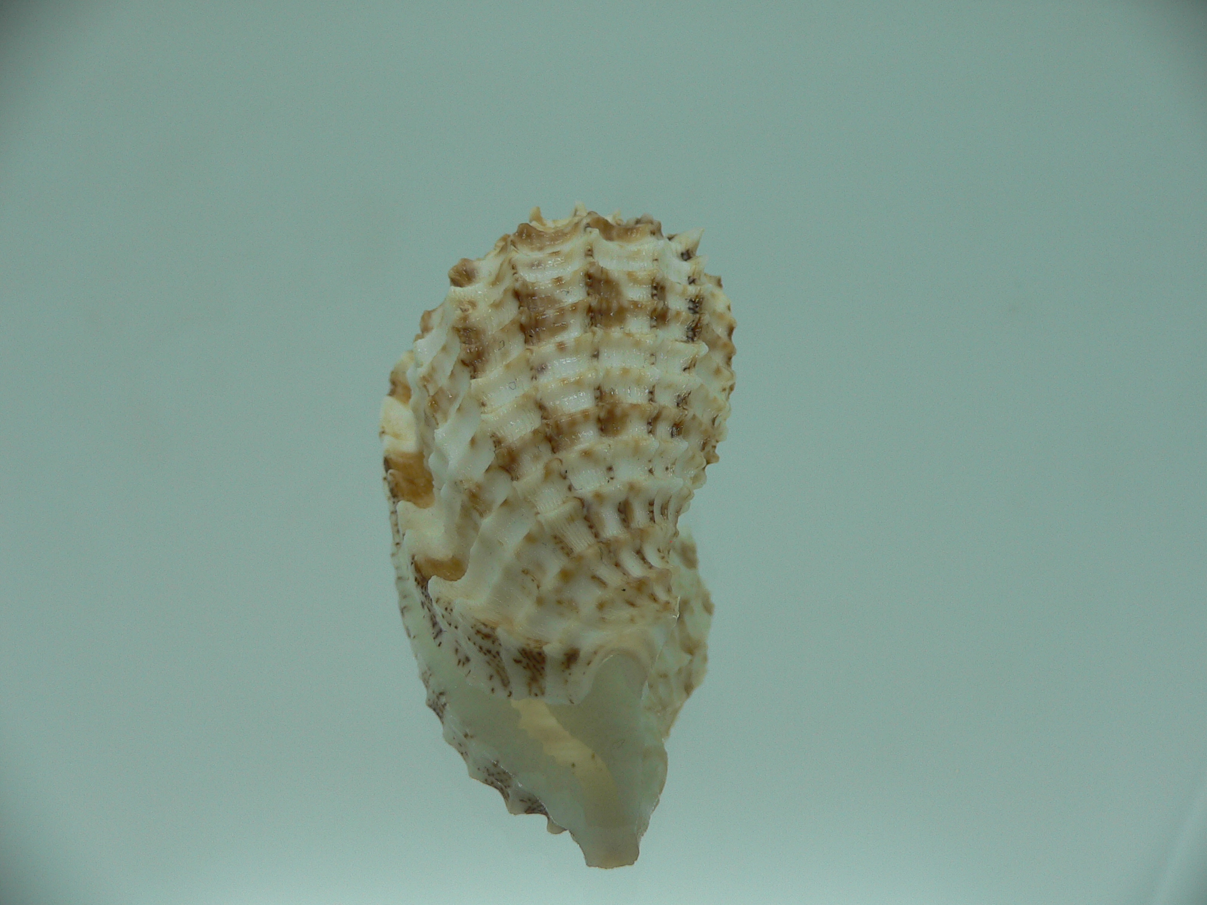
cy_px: 452
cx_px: 604
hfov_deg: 52.6
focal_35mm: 35
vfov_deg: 40.7
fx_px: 1220
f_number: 2.8
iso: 80
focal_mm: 4.6
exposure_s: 1/80
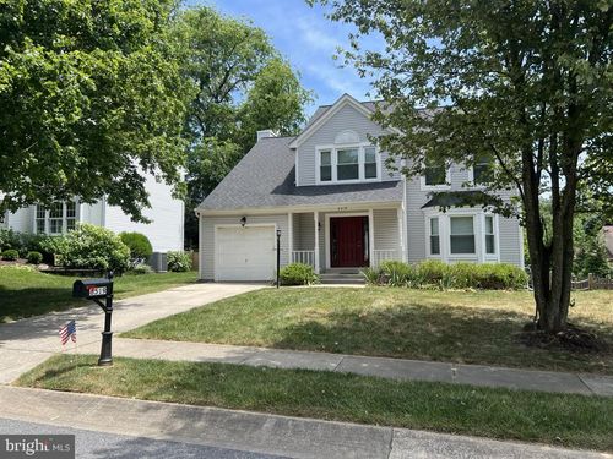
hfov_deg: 67.3
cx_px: 306
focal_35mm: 26
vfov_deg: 53.1
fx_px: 460
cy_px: 230
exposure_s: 1/2457
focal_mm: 5.7
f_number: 1.5
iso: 50
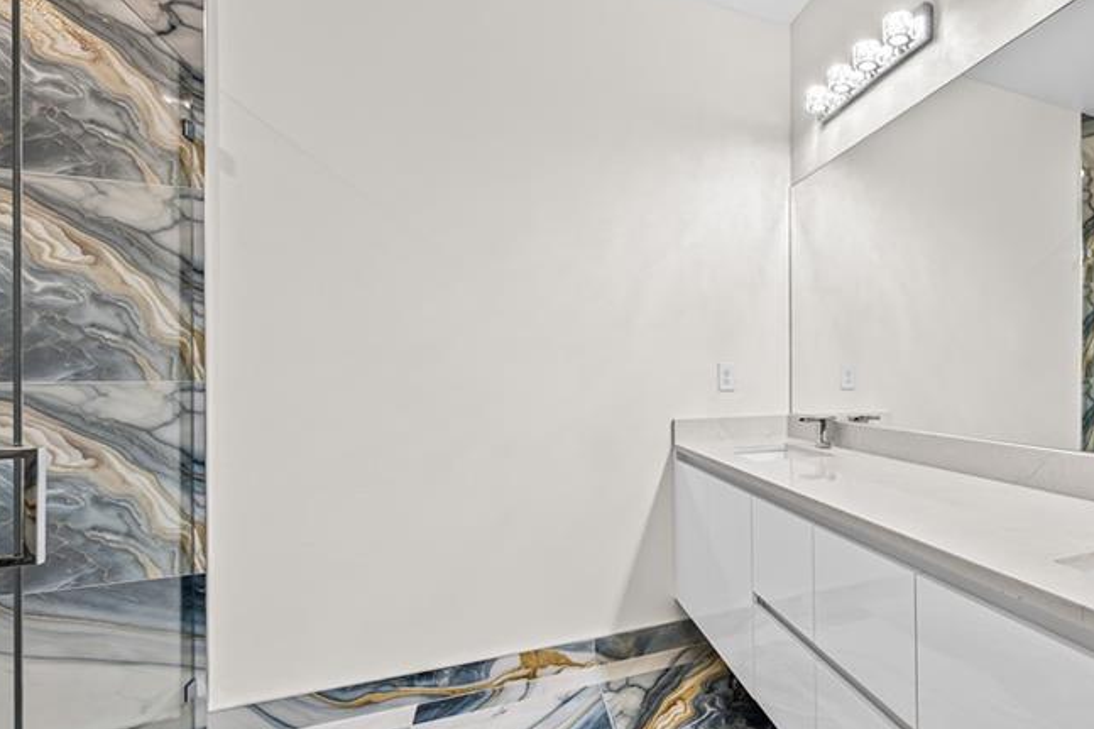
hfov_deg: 81.7
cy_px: 373
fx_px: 577
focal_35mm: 19
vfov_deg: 64.5
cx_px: 788
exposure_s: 1/3
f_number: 9
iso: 200
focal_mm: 12
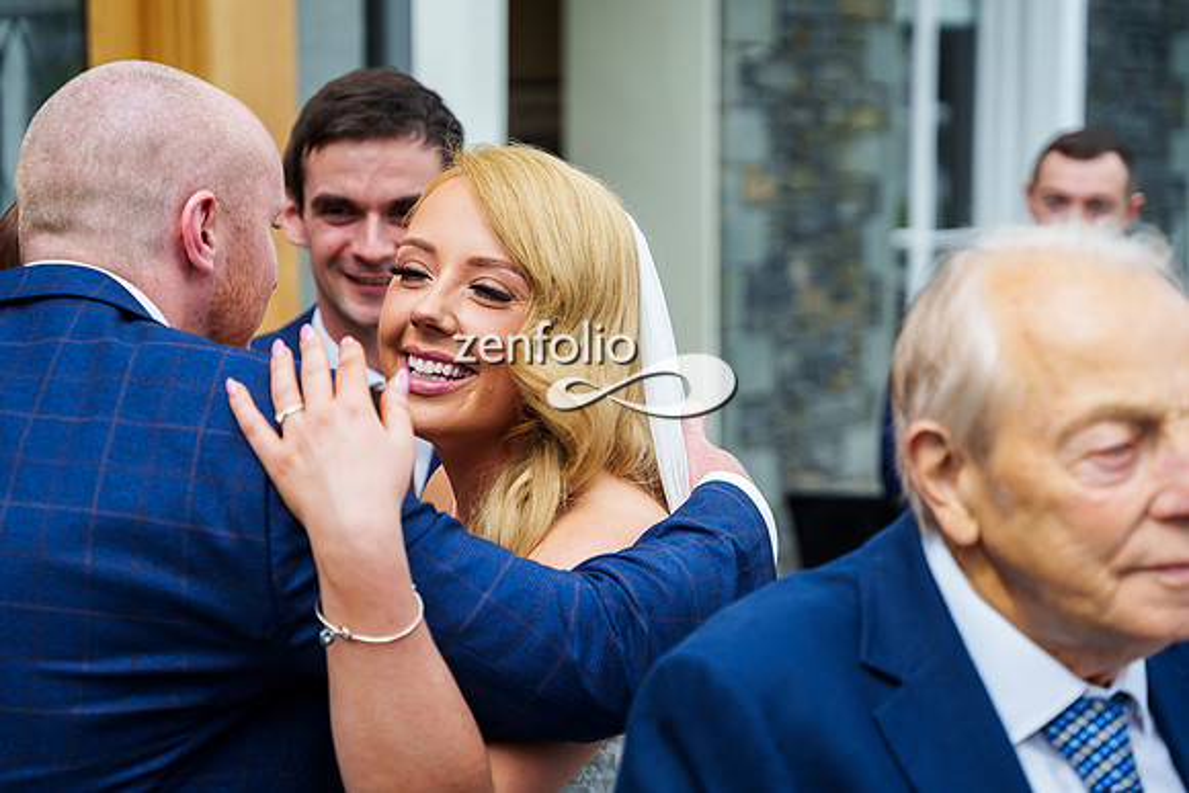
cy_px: 377
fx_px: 2488
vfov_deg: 18.1
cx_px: 546
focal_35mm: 75
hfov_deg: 26.9
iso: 800
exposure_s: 1/4000
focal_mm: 68
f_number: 3.5
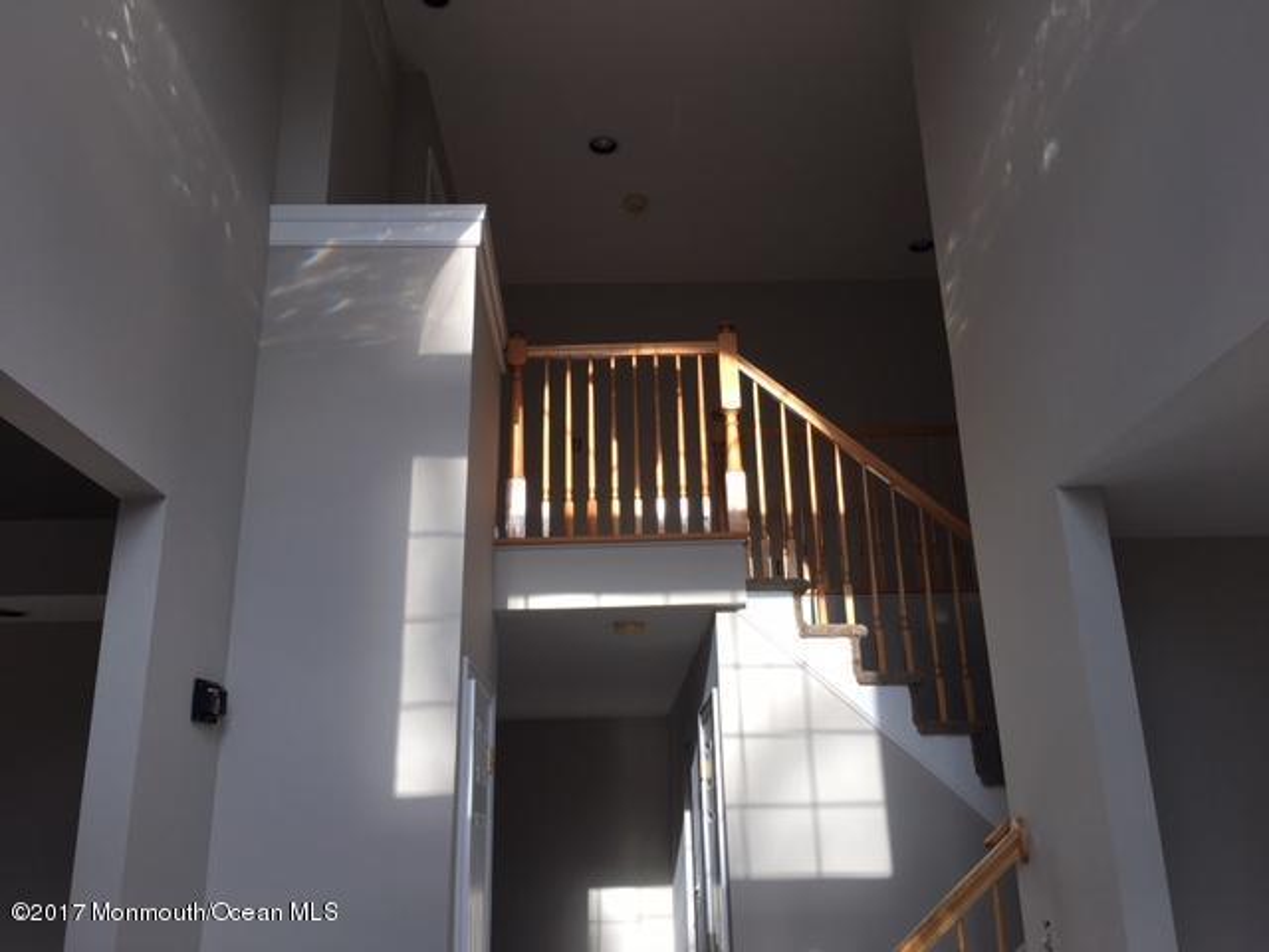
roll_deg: +0.5
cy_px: 476
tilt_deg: +20.5
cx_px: 634
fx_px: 1063
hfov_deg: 61.7
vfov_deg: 48.2
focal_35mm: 29
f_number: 2.2
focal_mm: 4.15
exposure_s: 1/290
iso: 25
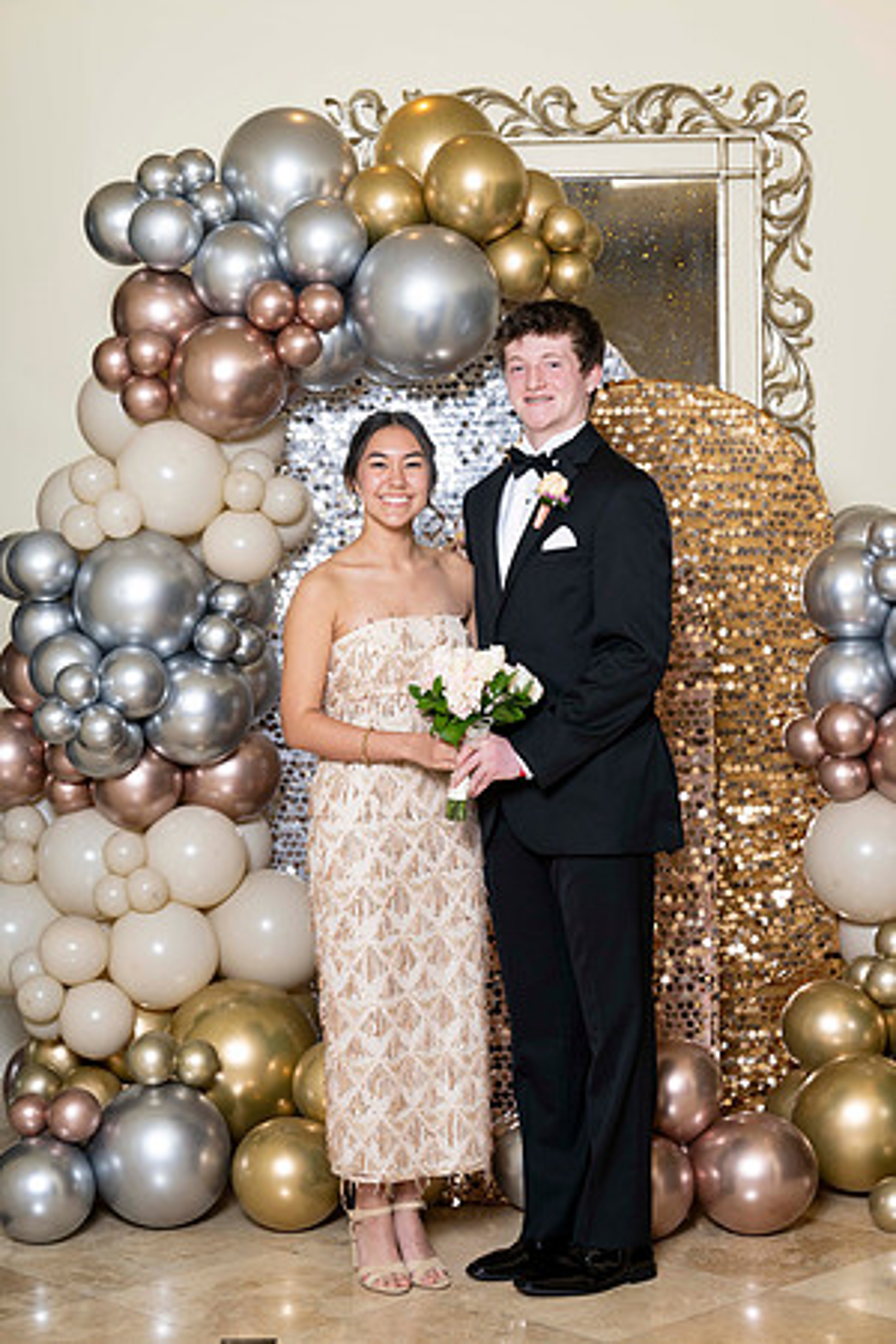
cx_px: 448
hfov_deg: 19.5
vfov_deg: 28.8
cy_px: 672
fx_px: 2613
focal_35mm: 70
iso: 250
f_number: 5.6
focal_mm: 70
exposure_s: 1/200
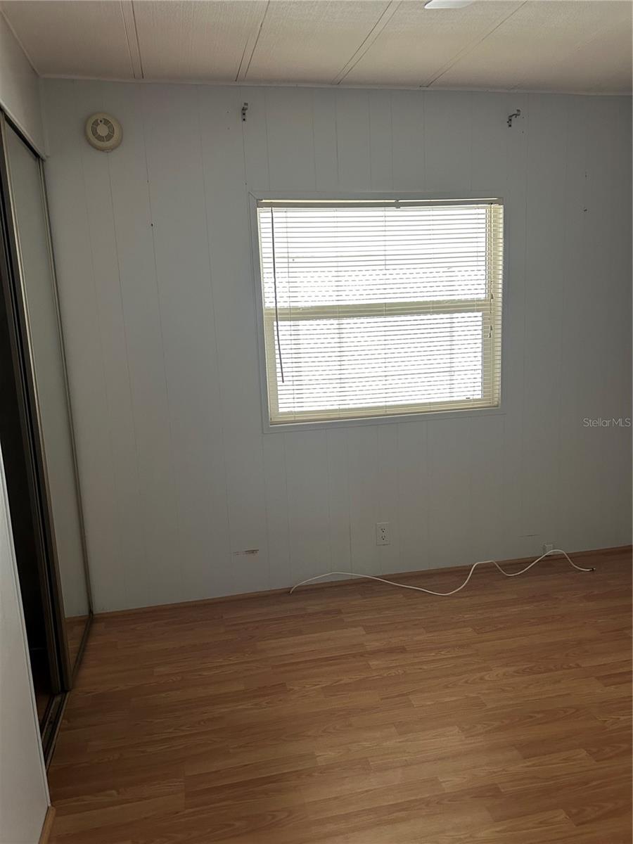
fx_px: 634
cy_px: 422
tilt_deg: -8.7
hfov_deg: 53.1
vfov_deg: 67.3
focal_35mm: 26
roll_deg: +2.6
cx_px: 316
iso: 200
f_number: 1.5
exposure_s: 1/60
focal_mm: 5.7
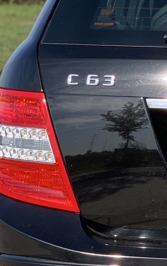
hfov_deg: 6.2
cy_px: 146
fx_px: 1493
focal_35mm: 205
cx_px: 344
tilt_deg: -6.6
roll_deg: -1.7
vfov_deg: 10.2
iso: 16
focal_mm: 6
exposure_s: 1/592
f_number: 2.4
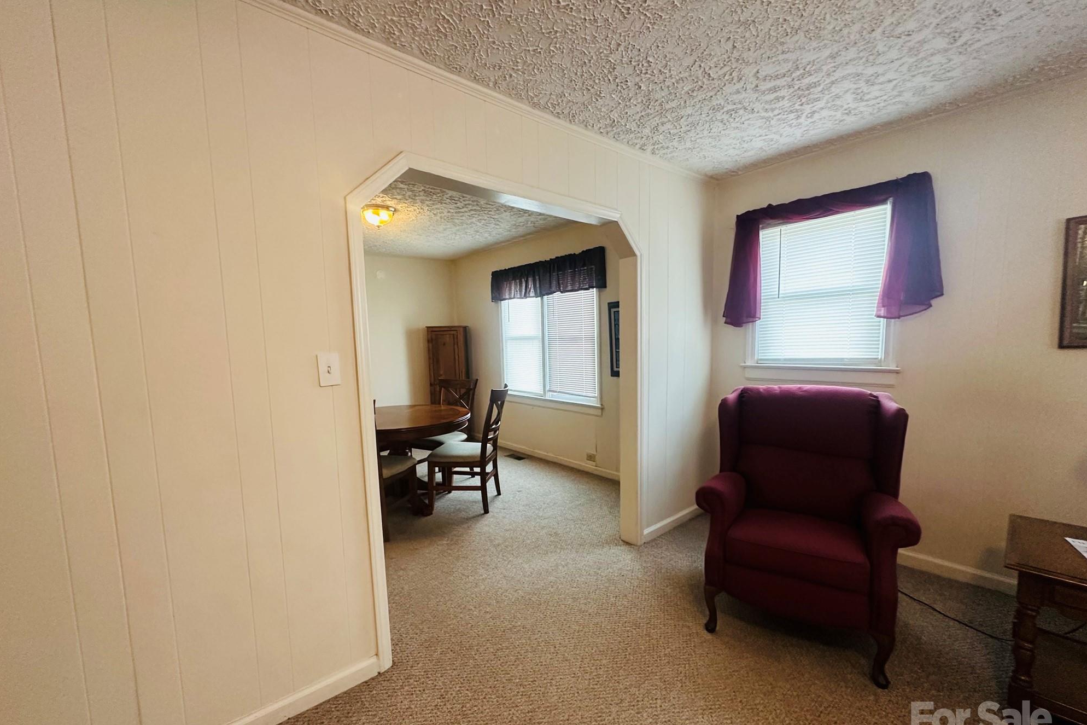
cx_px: 531
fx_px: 453
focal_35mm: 15
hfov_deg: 100.4
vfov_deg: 77.2
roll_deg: +1.4
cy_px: 384
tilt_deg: -5.1
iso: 400
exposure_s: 1/60
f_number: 2.2
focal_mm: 2.22
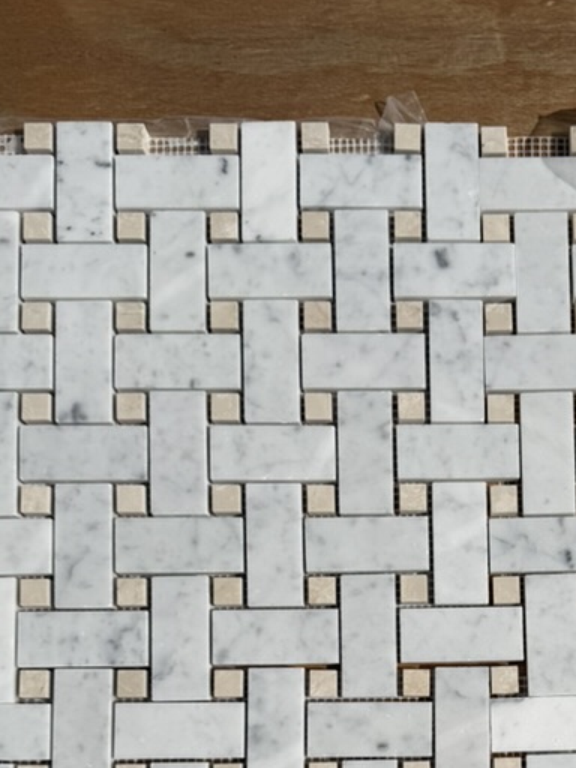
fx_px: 1065
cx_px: 480
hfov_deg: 29.4
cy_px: 699
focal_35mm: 48
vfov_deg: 37.0
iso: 100
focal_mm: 6.76
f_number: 1.78
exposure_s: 1/55556
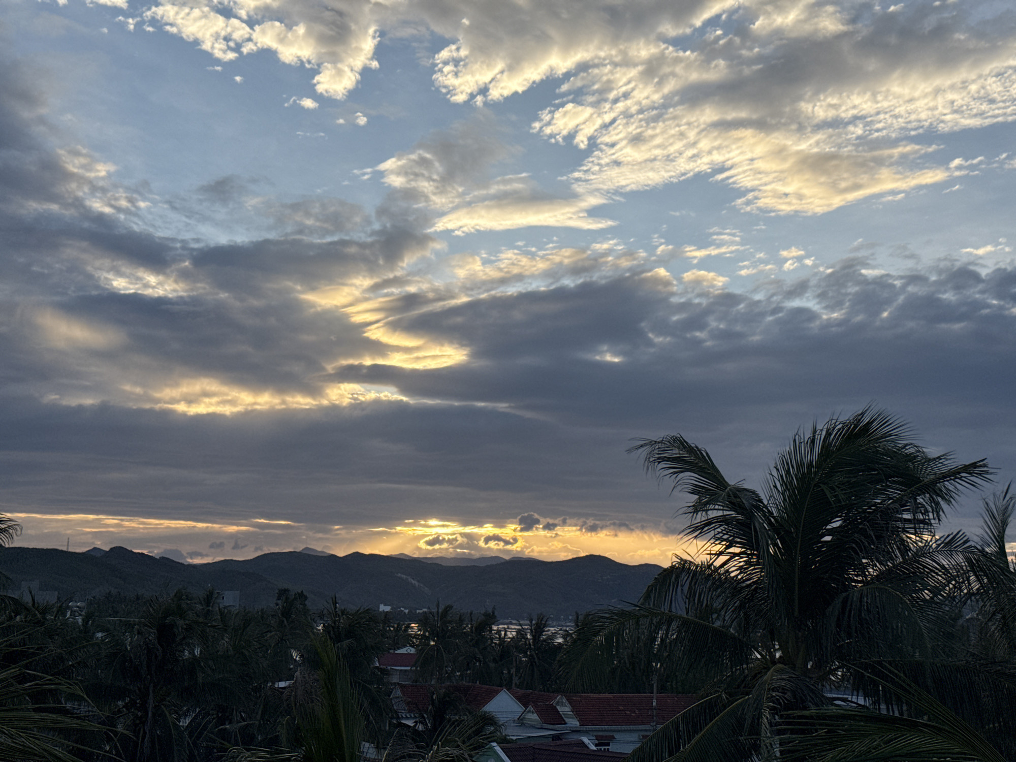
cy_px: 381
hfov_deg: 39.7
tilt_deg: +9.3
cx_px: 508
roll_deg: -1.8
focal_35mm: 48
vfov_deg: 30.3
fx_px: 1409
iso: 64
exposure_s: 1/2865
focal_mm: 6.76
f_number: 1.78
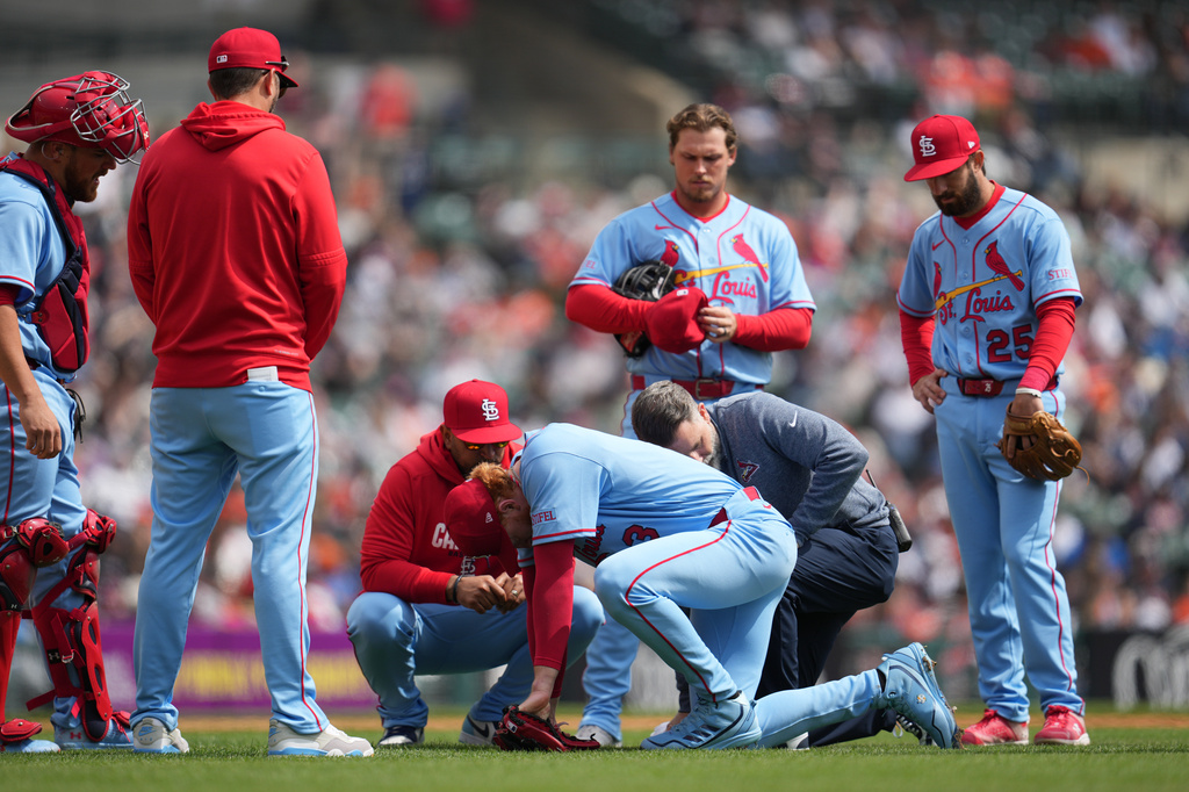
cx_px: 594
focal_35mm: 400
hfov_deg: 5.2
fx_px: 13206
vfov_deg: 3.4
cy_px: 396
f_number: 2.8
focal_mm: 400
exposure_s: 1/4000
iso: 200
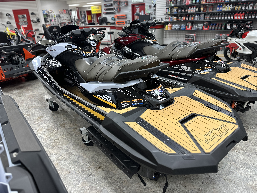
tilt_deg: -23.4
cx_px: 128
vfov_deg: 56.8
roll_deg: +1.9
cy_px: 96
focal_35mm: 24
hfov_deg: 71.6
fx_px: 178
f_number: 1.78
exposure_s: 1/60
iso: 125
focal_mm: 6.86
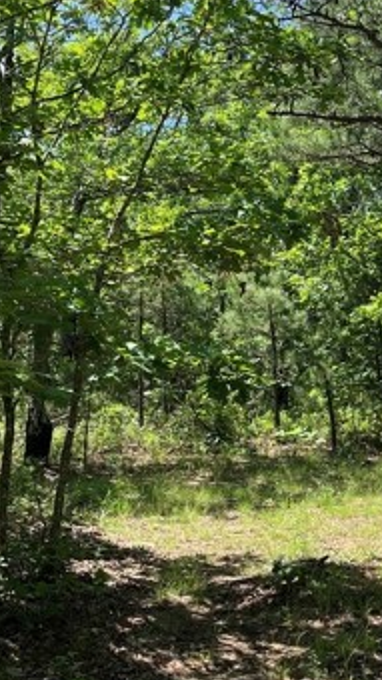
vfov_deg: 32.6
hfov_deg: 18.6
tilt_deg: +13.1
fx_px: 1154
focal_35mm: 64
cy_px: 230
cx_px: 308
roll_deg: +2.8
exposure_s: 1/891
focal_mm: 5.1
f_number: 1.6
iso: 50
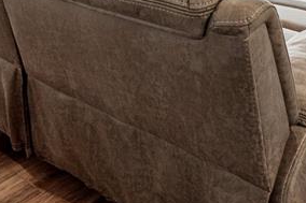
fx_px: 459
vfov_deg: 20.8
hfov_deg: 36.9
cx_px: 150
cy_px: -113
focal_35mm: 54
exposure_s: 1/15
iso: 800
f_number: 11
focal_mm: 15
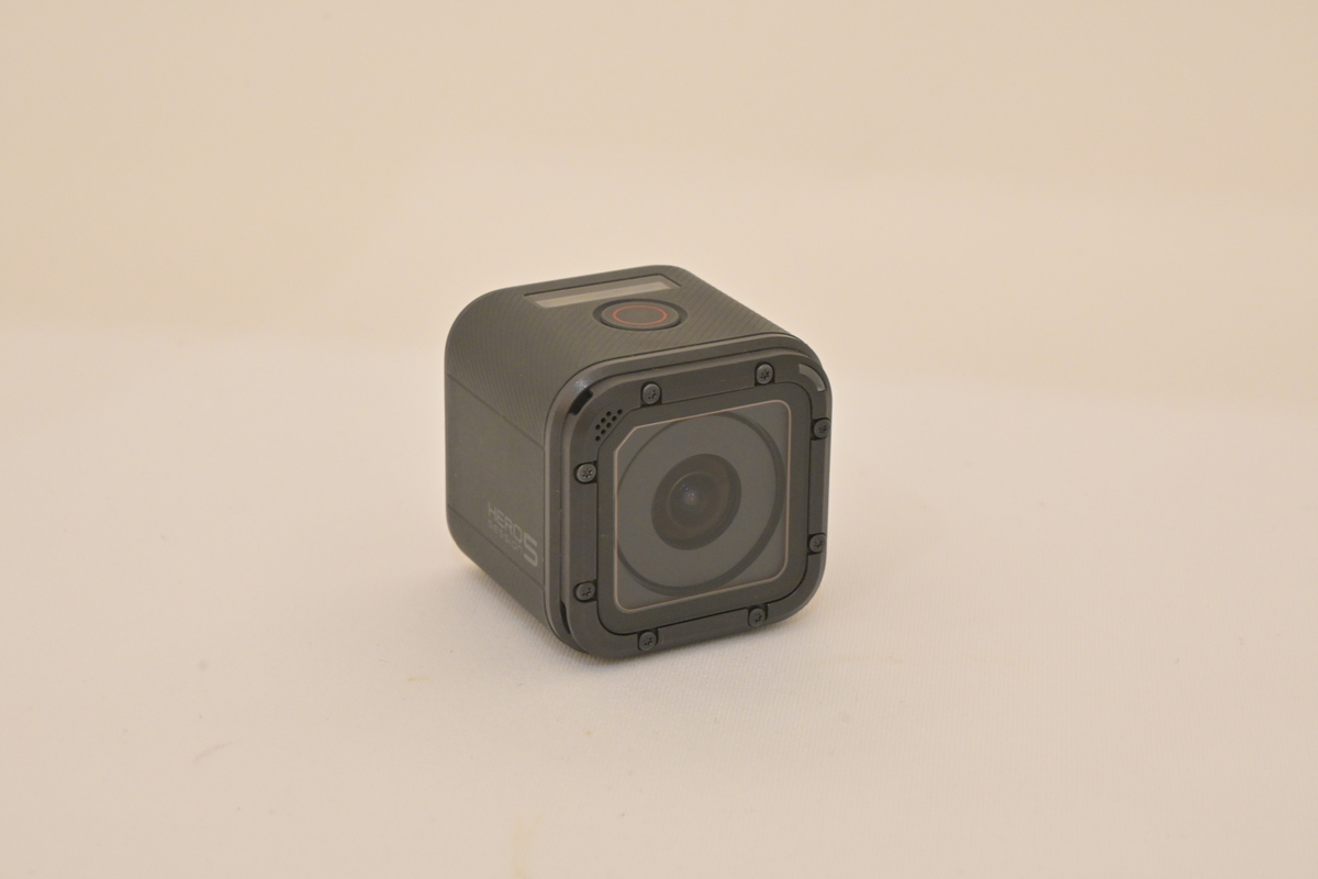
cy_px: 440
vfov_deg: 18.2
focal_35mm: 75
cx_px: 659
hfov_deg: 27.0
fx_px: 2746
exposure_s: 1/60
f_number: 13
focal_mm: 50
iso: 2000
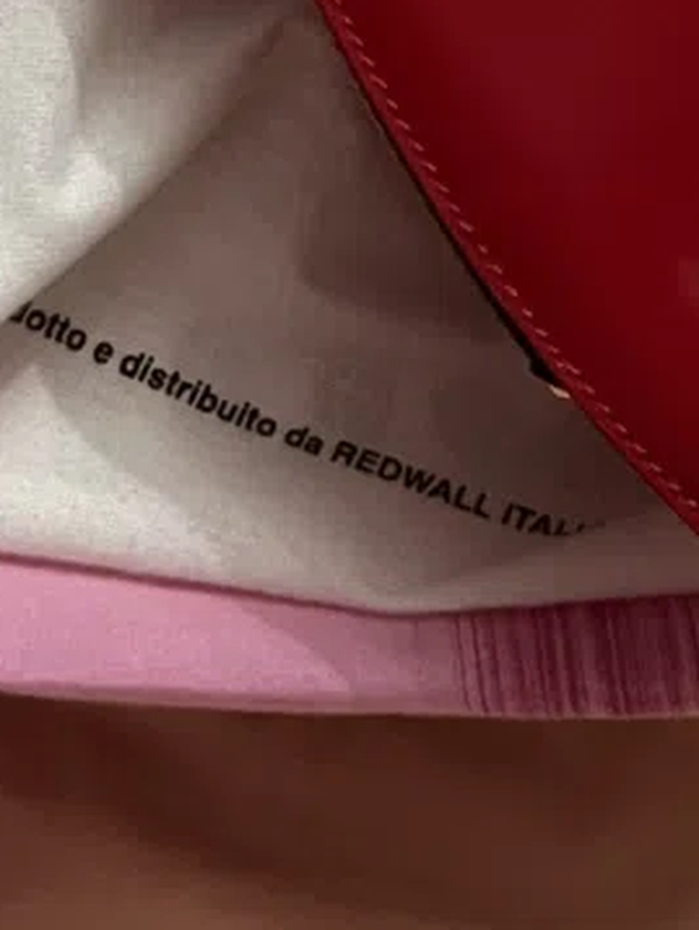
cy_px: -394
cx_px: 657
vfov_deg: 18.0
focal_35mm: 99
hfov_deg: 14.8
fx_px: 2662
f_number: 1.5
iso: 500
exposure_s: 1/40
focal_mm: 5.7
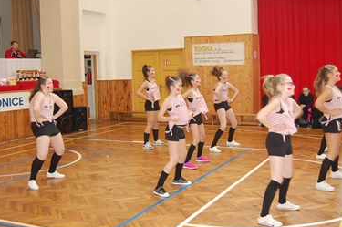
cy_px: 94
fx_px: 455
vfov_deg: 28.0
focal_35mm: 48
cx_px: 166
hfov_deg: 41.2
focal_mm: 24
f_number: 4
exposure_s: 1/60
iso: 560
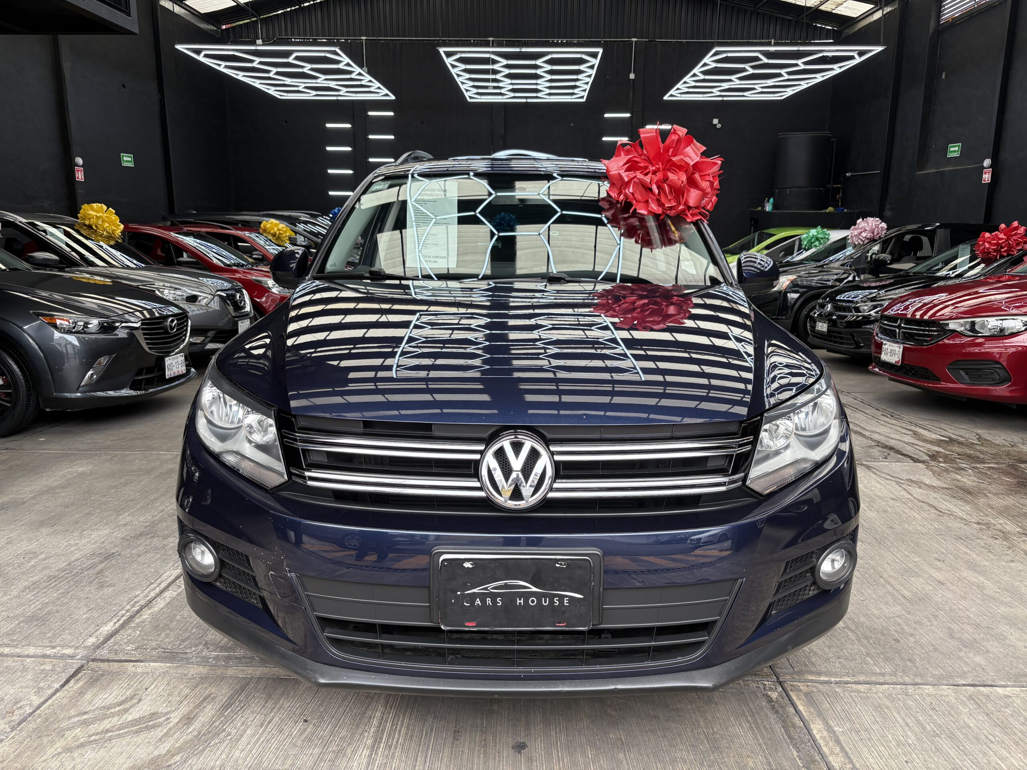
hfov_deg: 67.3
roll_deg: -0.4
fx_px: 771
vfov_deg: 53.1
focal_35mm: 26
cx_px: 514
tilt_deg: -11.8
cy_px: 385
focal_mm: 5.96
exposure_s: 1/269
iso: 64
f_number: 1.6
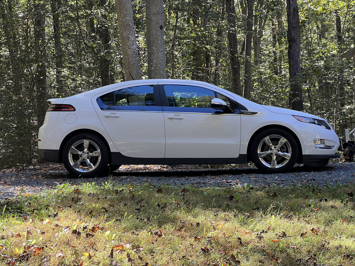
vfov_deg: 19.1
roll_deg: +4.0
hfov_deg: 25.3
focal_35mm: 77
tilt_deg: -2.1
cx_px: 178
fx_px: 790
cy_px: 133
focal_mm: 9
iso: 50
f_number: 2.8
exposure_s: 1/99
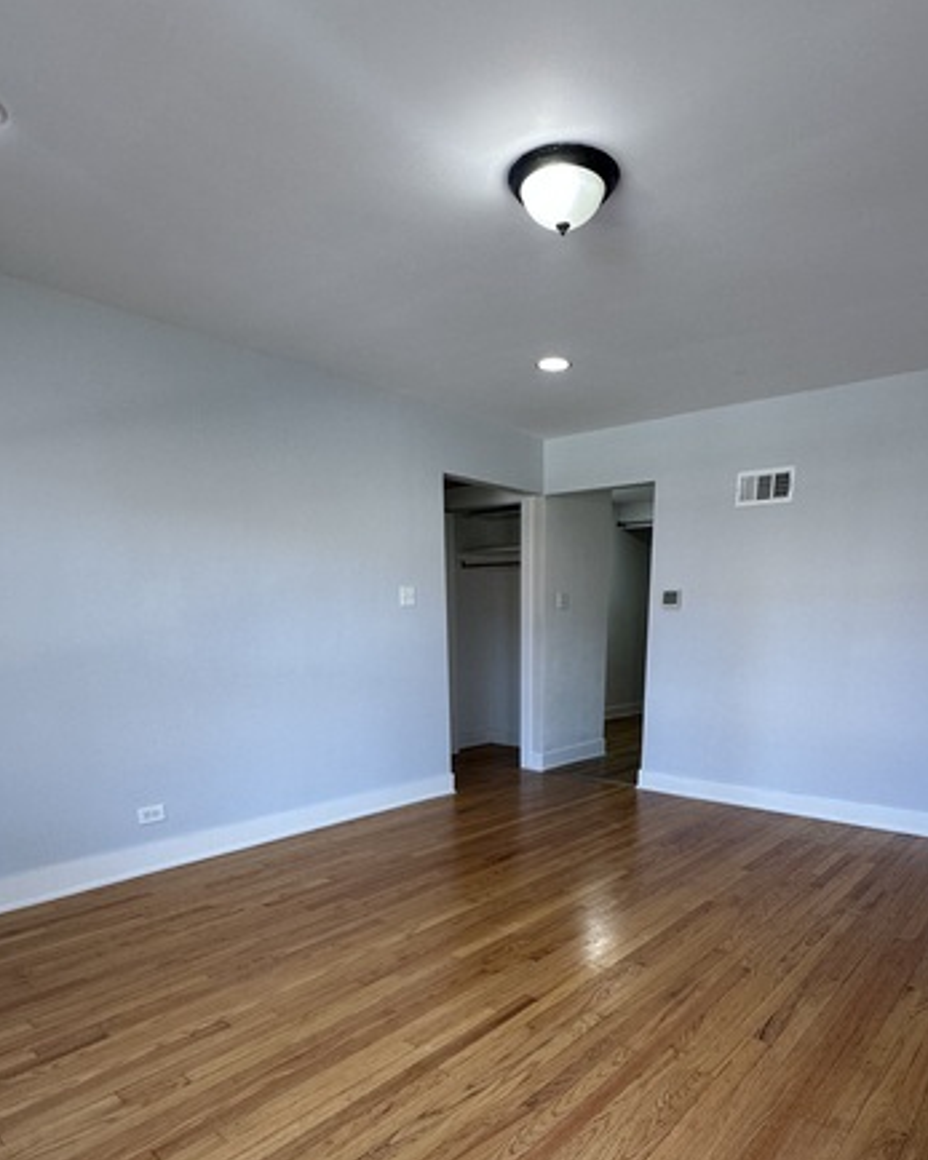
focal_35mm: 21
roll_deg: -0.5
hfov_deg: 65.3
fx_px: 721
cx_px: 513
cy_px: 825
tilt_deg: -15.9
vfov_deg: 73.8
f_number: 2.2
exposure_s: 1/120
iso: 125
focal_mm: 2.22
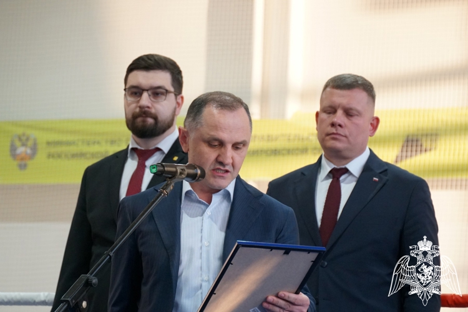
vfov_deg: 9.6
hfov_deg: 14.4
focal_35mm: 142
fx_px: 1852
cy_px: 156
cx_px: 234
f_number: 5.6
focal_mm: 95
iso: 2000
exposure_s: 1/160
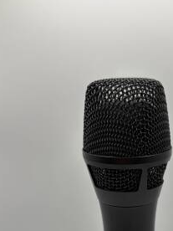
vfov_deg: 37.0
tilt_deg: -20.0
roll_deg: +1.7
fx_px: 327
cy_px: 198
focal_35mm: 49
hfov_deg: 29.2
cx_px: 132
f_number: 1.6
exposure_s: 1/120
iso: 64
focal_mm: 5.96
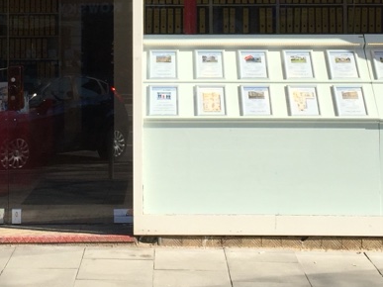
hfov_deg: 21.7
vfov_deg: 16.1
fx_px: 995
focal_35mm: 90
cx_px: 135
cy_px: 1
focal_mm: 4.15
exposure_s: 1/1522
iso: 32
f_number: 2.2
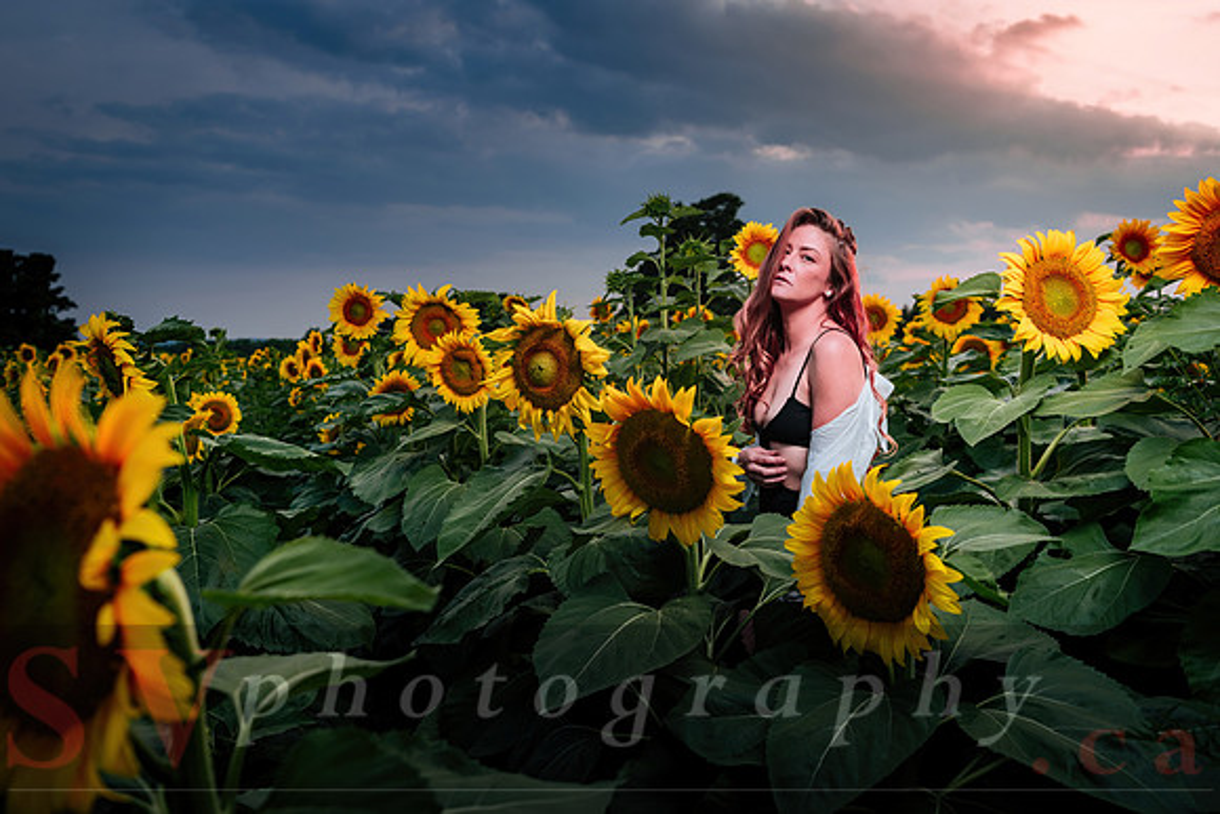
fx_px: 943
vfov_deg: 46.7
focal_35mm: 28
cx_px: 586
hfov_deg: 65.8
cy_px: 406
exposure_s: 1/160
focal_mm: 26
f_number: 3.5
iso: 64
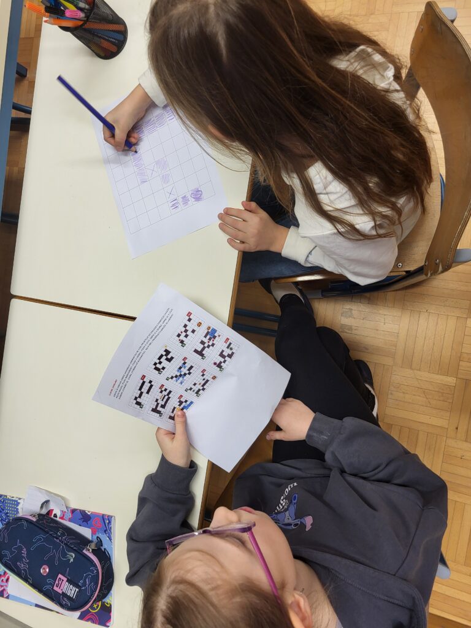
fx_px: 472
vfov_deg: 67.3
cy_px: 314
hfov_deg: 53.1
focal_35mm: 26
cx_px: 236
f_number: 1.8
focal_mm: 5.4
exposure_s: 1/100
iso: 160
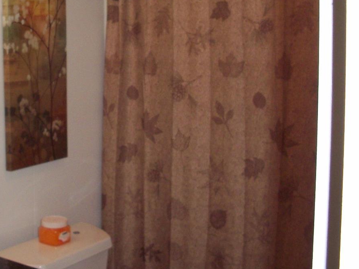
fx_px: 612
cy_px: 93
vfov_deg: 24.7
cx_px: 60
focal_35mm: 59
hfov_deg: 31.6
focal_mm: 6.3
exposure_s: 1/125
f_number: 3.1
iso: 250
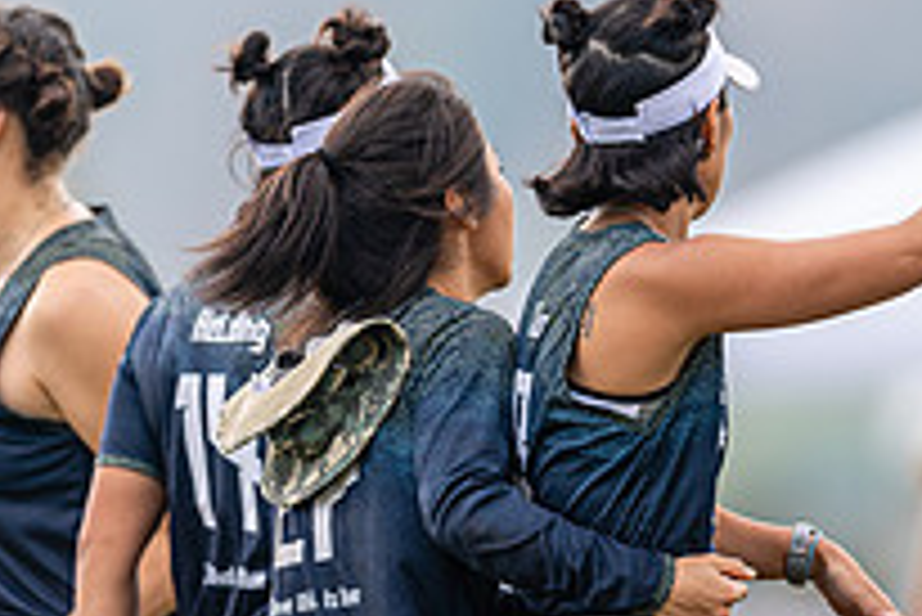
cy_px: 411
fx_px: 28960
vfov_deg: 1.2
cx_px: 688
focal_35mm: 1130
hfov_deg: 1.8
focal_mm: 400
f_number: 2.8
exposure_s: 1/1250
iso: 200
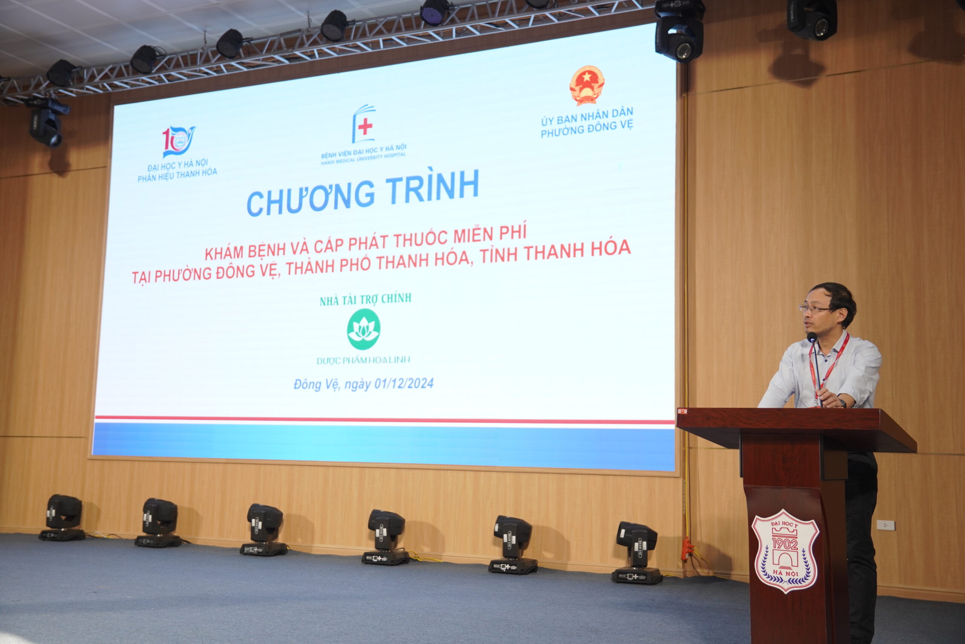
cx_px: 482
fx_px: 1046
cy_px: 322
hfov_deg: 49.5
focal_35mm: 39
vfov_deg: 34.3
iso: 500
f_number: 2.8
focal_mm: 26
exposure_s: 1/250
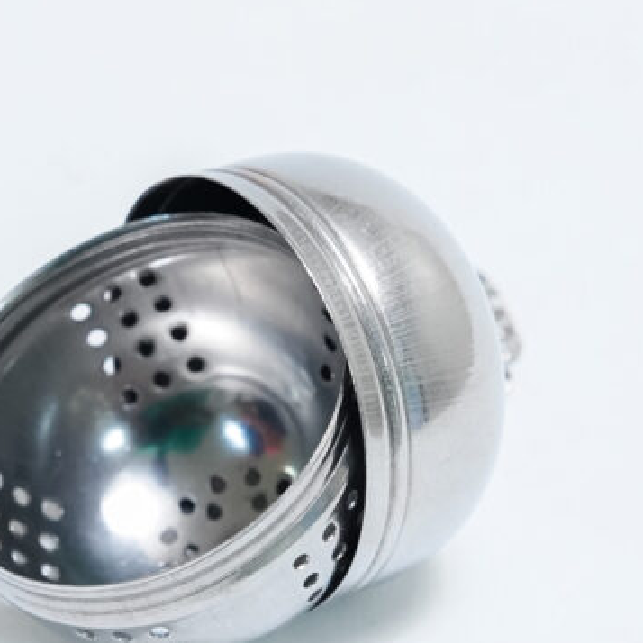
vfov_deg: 12.0
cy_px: 385
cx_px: 202
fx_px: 3047
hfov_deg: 12.0
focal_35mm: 145
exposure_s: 1/125
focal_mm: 58
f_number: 10
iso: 3200
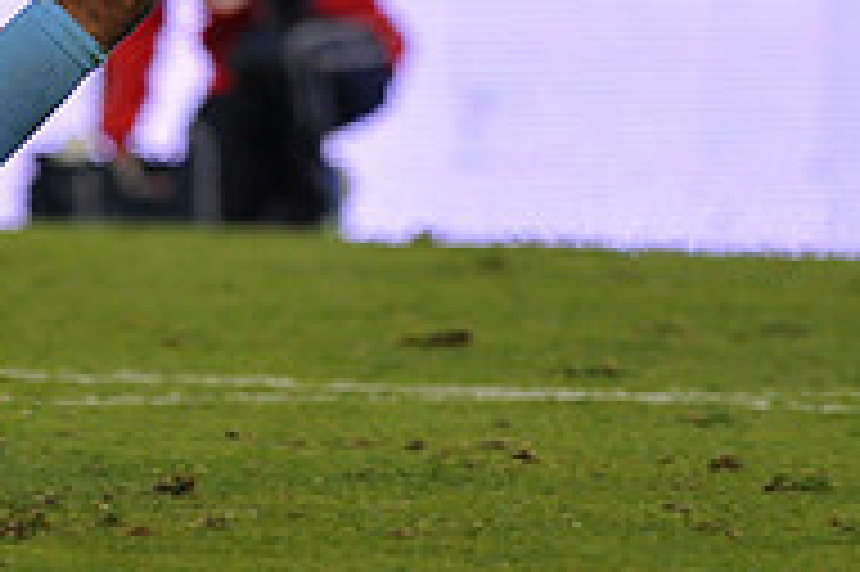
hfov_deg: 1.5
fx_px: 32651
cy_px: -254
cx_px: -95
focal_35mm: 1368
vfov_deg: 1.0
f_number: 2.8
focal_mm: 300
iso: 640
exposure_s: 1/1000
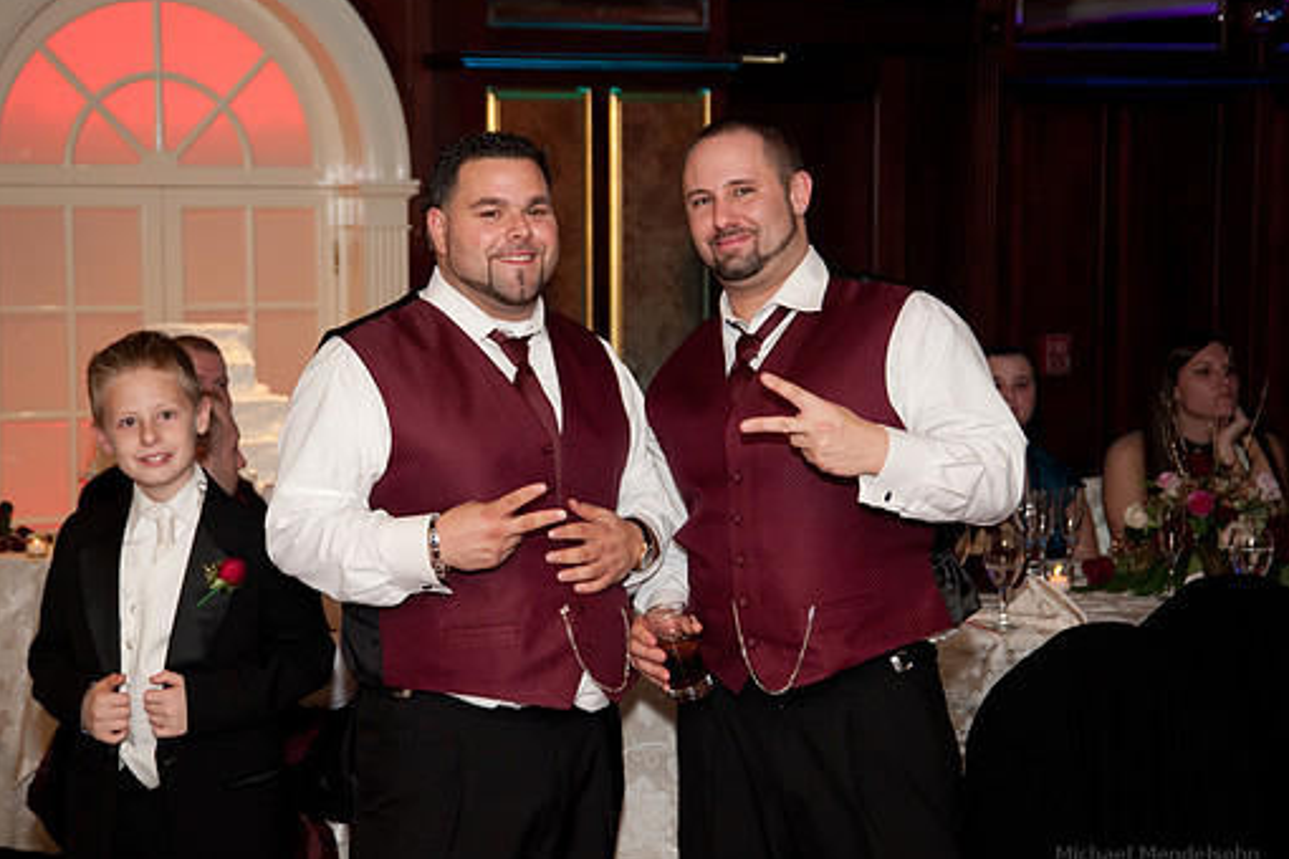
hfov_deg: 27.0
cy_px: 409
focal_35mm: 75
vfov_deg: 18.2
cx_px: 566
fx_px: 2685
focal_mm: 66
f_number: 5.3
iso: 1250
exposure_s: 1/60
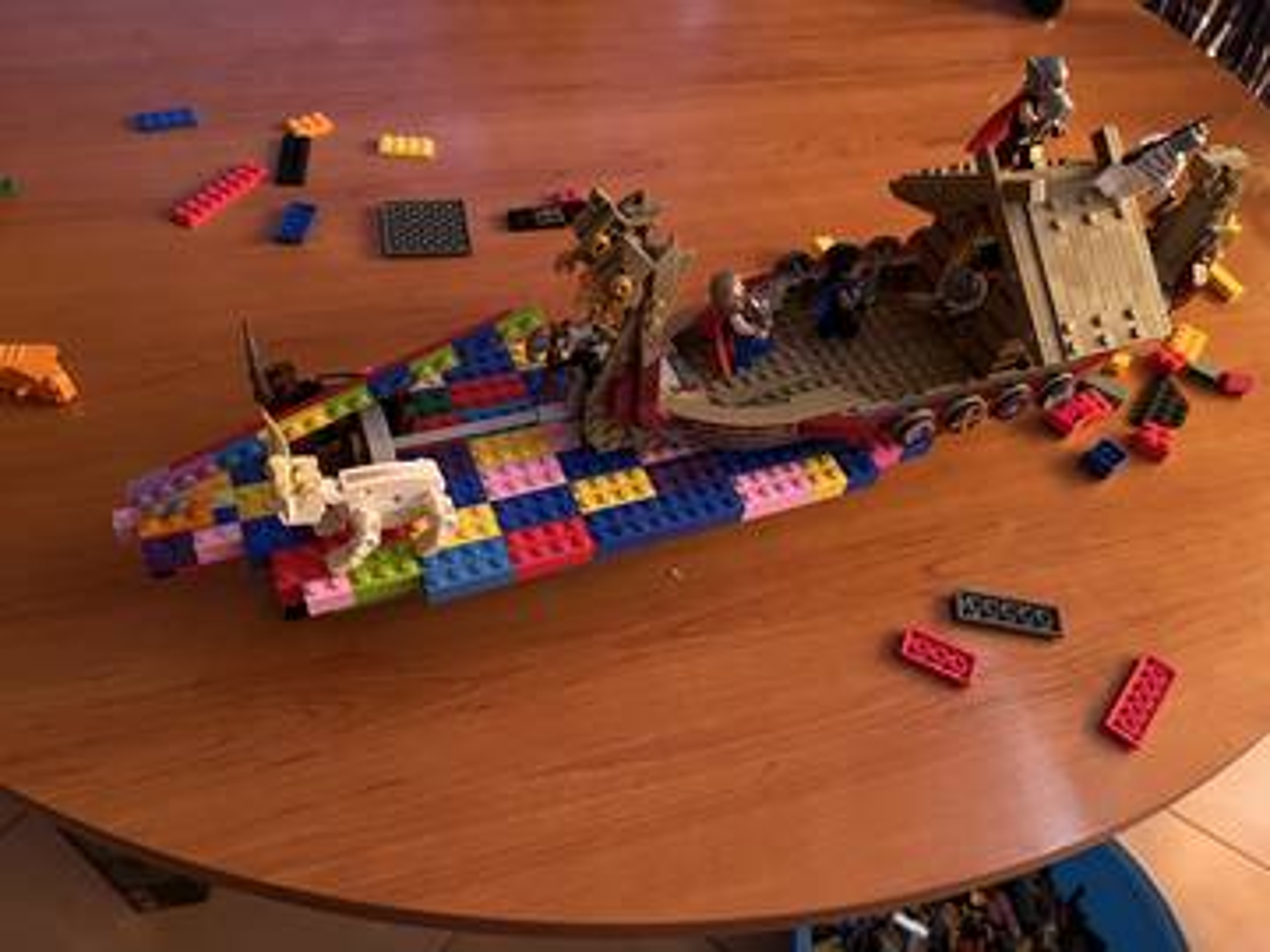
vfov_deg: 53.1
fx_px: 954
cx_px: 635
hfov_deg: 67.3
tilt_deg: -50.2
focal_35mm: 26
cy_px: 476
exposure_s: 1/30
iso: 800
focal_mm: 5.1
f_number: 1.6
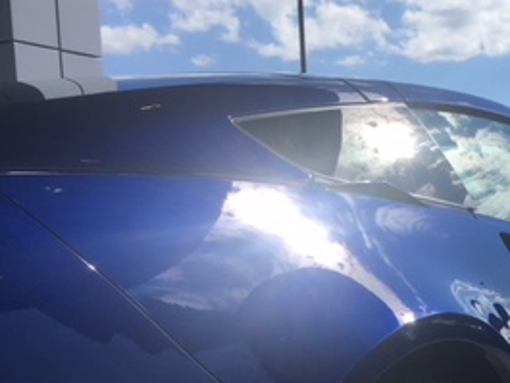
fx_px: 1032
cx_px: 466
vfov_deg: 20.3
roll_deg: +0.7
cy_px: 393
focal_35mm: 70
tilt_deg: -7.8
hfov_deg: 26.8
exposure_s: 1/2262
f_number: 2.2
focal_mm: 4.15
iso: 25
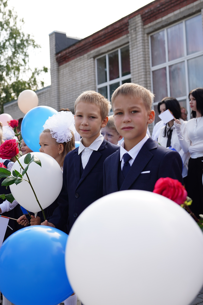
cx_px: 102
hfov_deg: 33.4
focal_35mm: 40
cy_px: 152
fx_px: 338
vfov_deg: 48.5
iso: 200
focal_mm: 27
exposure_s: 1/1000
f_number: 2.8
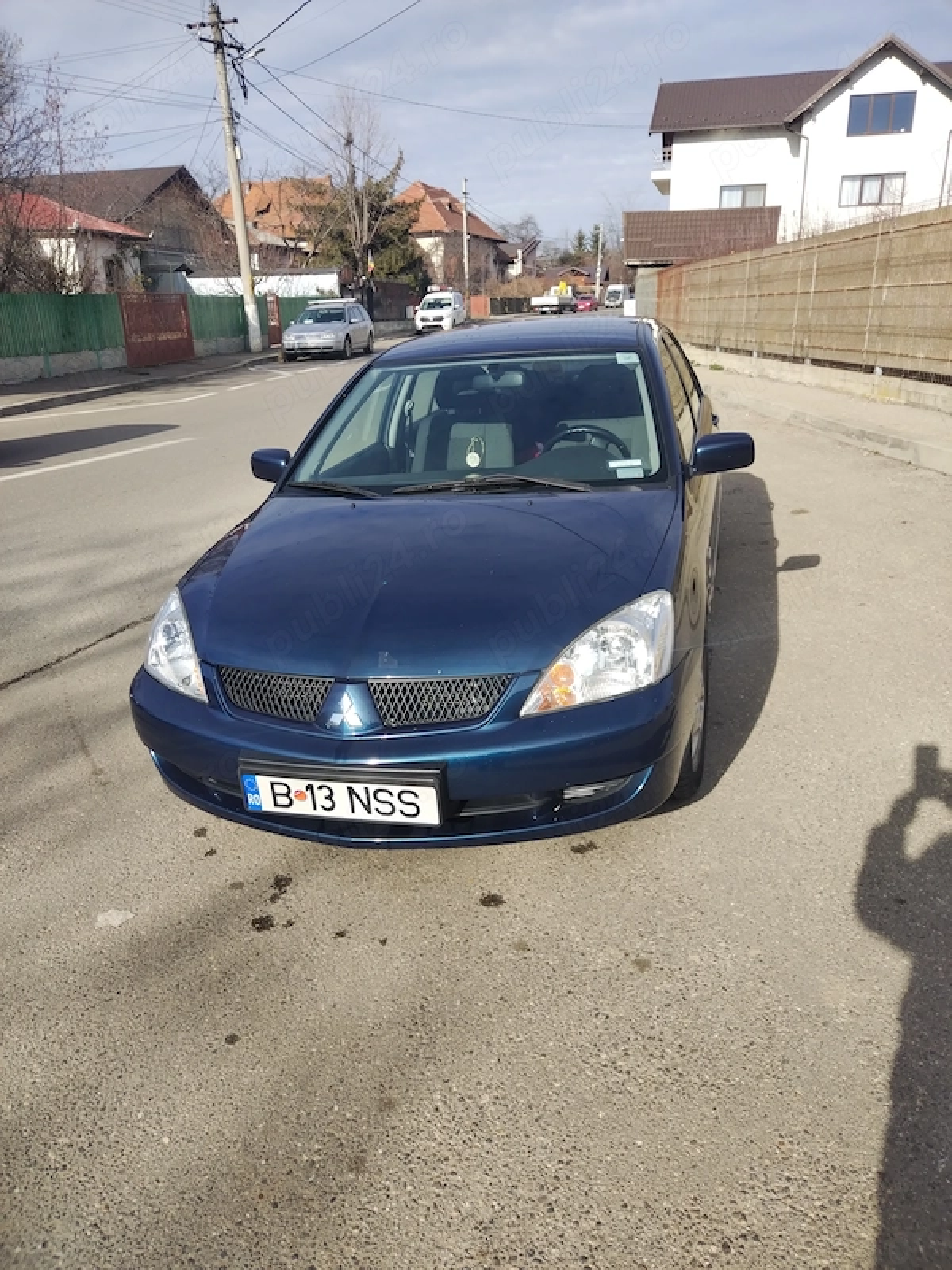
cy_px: 635
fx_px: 953
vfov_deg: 67.3
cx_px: 476
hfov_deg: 53.1
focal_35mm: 26
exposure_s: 1/924
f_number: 1.8
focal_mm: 4.75
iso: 100
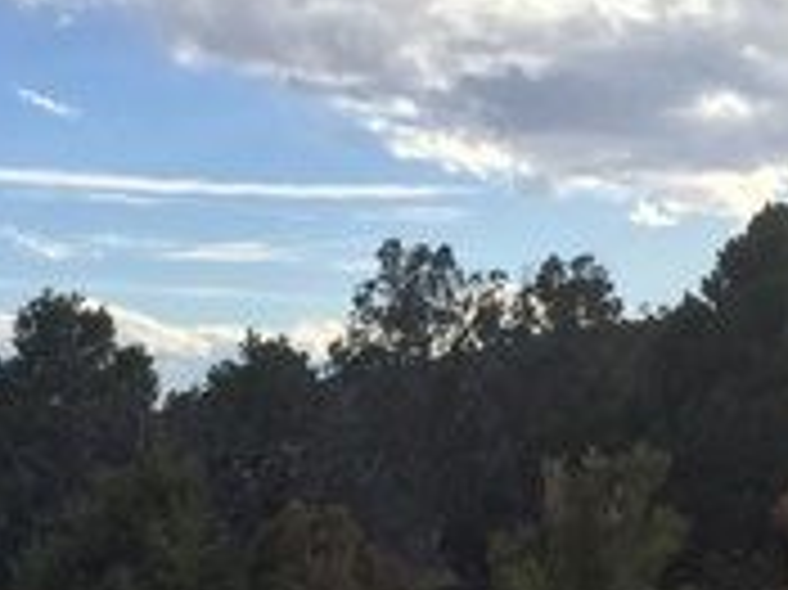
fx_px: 2411
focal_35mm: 106
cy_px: 694
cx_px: 414
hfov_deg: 18.6
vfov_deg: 13.6
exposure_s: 1/1980
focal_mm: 4.15
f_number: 2.2
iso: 32
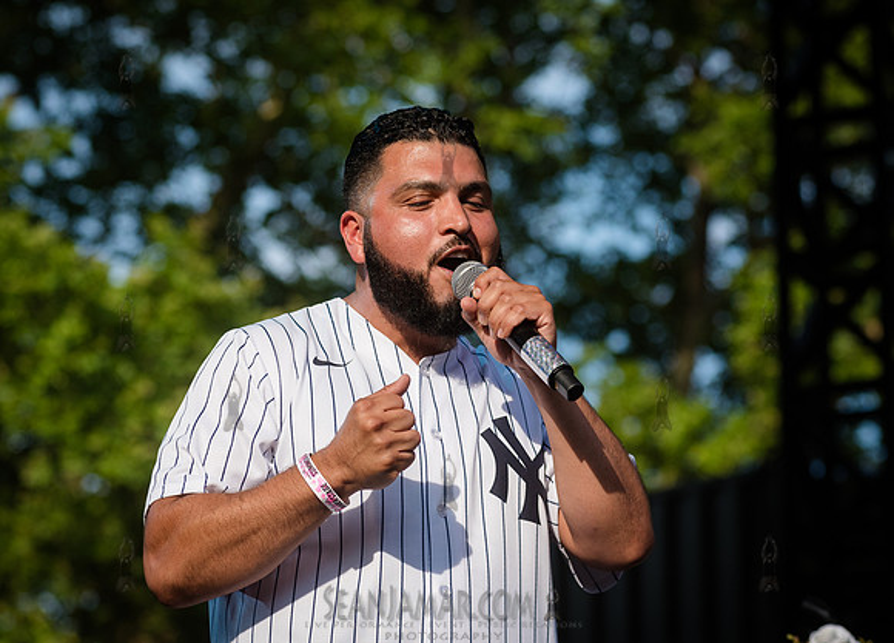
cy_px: 232
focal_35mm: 151
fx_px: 3835
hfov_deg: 13.3
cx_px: 398
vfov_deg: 9.6
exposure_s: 1/2500
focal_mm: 112
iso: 500
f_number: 4.5
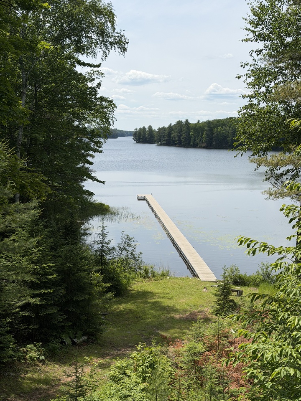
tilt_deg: -7.7
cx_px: 150
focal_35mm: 48
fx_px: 557
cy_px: 200
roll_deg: -2.0
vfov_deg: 39.7
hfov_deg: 30.3
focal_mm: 6.76
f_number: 1.78
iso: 64
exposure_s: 1/7874
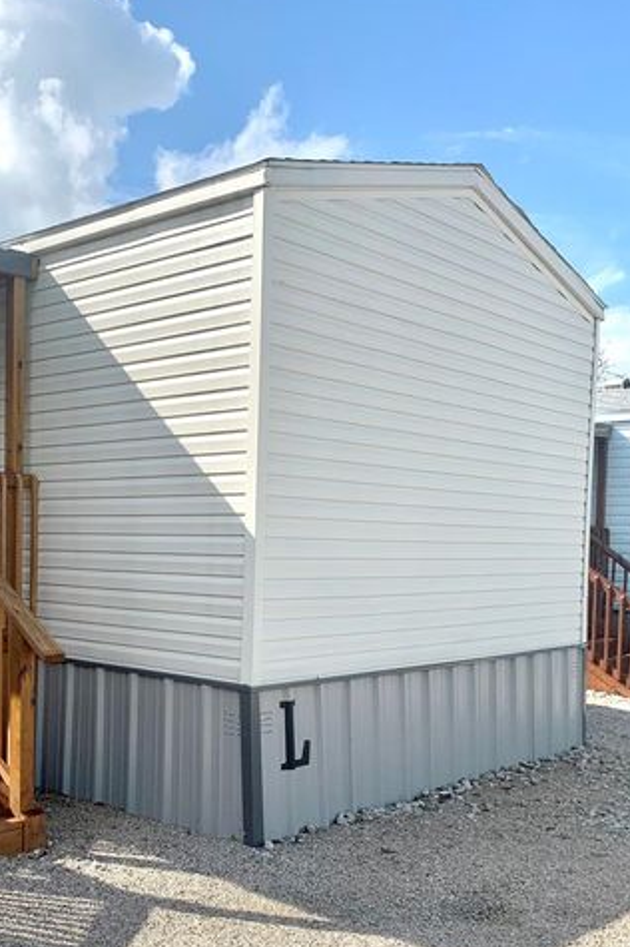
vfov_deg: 50.1
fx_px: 999
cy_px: 605
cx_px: 146
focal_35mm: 38
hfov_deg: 34.2
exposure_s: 1/2545
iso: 25
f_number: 1.8
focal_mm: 4.25
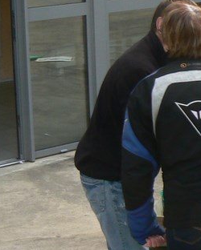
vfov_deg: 14.2
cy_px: 88
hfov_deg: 10.3
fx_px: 1003
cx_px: 441
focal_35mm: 135
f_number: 4
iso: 80
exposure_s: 1/80
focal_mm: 6
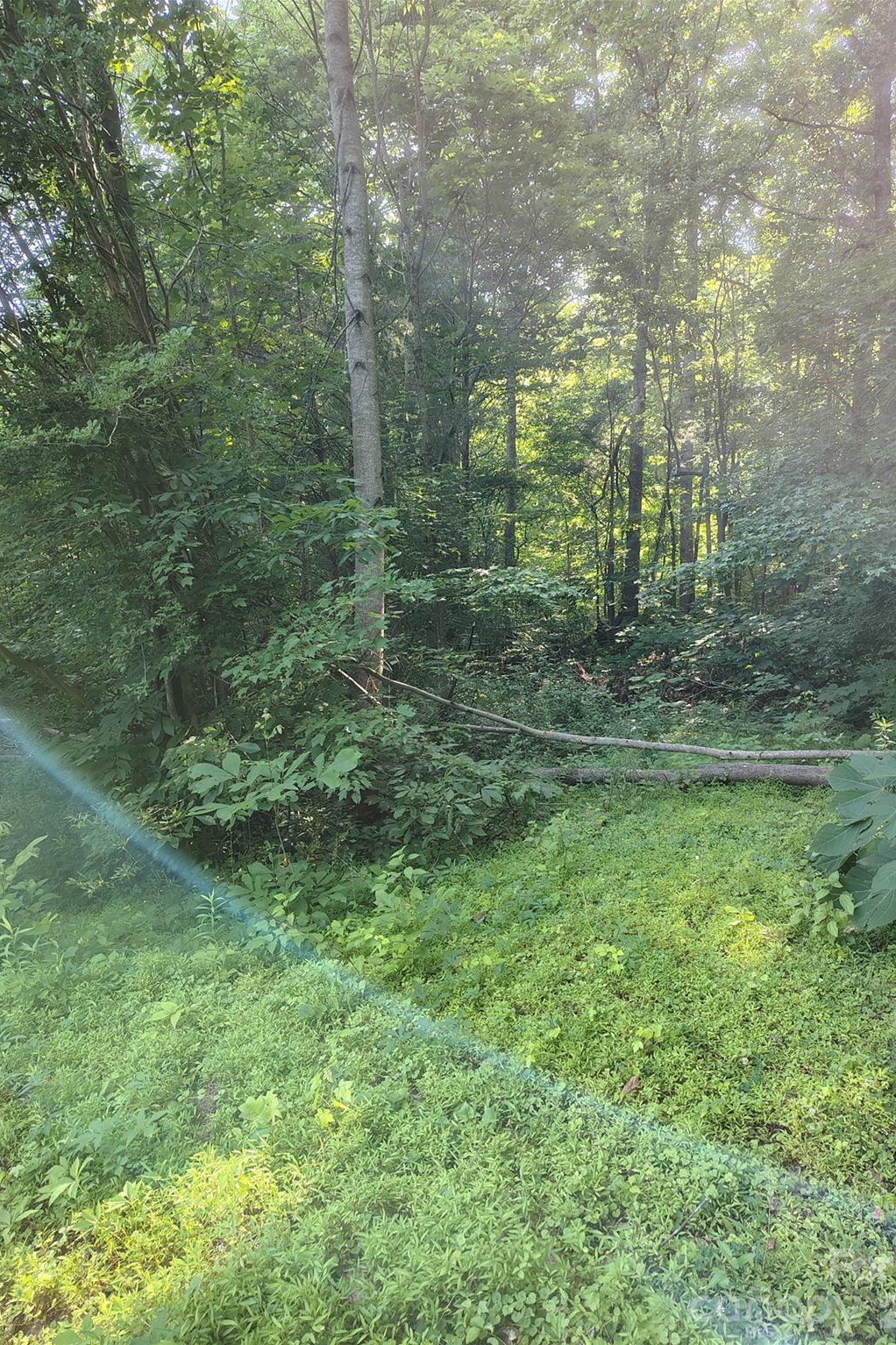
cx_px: 481
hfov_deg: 51.2
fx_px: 934
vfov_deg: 71.5
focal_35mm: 25
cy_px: 672
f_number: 1.8
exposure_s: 1/120
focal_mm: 5.56
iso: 350
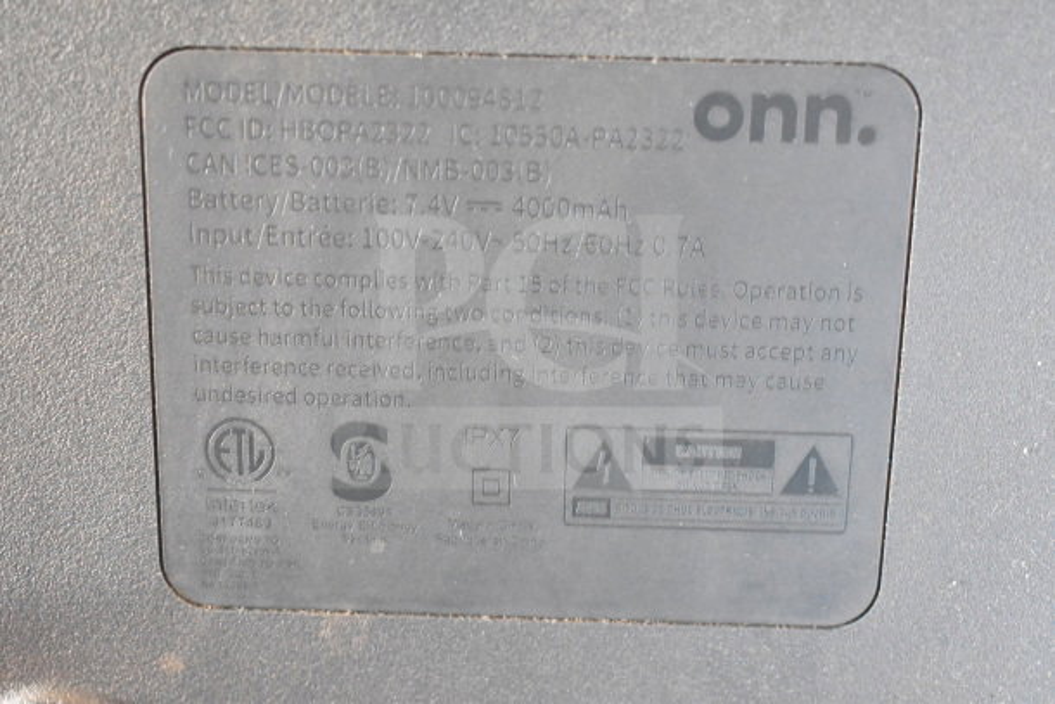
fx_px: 1671
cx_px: 528
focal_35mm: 57
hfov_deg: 35.0
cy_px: 352
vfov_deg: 23.8
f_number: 4.8
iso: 11400
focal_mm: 38
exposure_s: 1/60
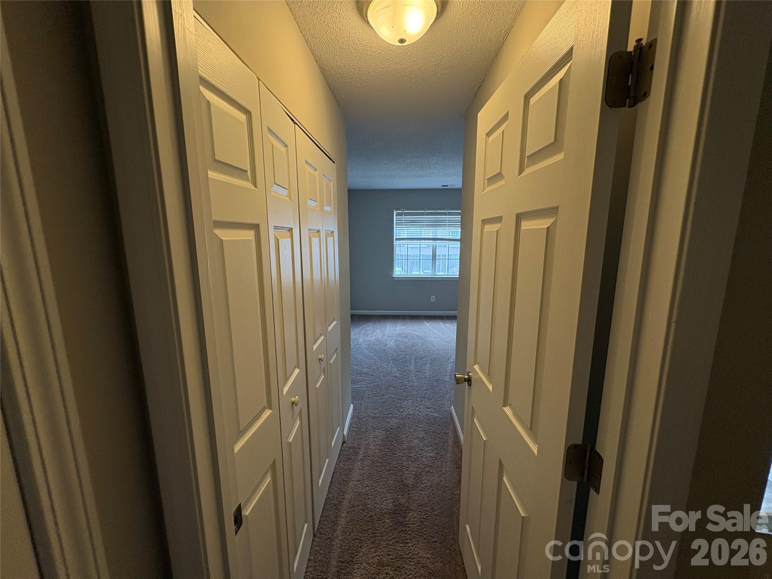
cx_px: 386
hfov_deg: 102.1
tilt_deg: -8.2
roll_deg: +0.7
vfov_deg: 85.7
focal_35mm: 14
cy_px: 290
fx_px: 312
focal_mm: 2.22
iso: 200
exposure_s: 1/120
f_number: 2.2
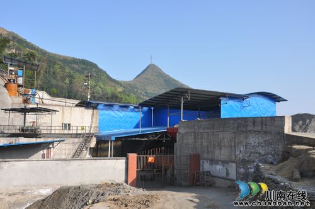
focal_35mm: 36
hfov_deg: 53.2
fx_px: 315
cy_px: 104
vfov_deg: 36.8
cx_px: 158
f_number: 9
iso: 200
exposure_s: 1/320
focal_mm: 24
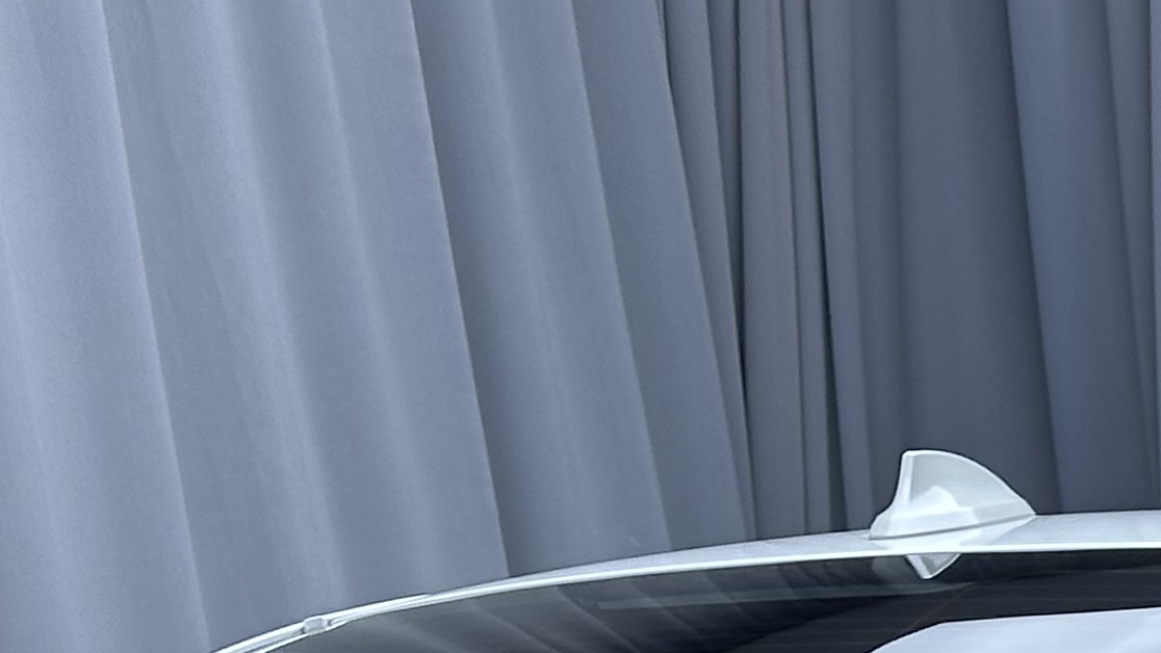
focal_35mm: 189
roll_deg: +0.6
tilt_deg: -4.0
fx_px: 5819
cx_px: 1025
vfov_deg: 6.2
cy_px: 1413
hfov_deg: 11.3
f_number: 1.78
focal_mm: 6.86
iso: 50
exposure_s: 1/100
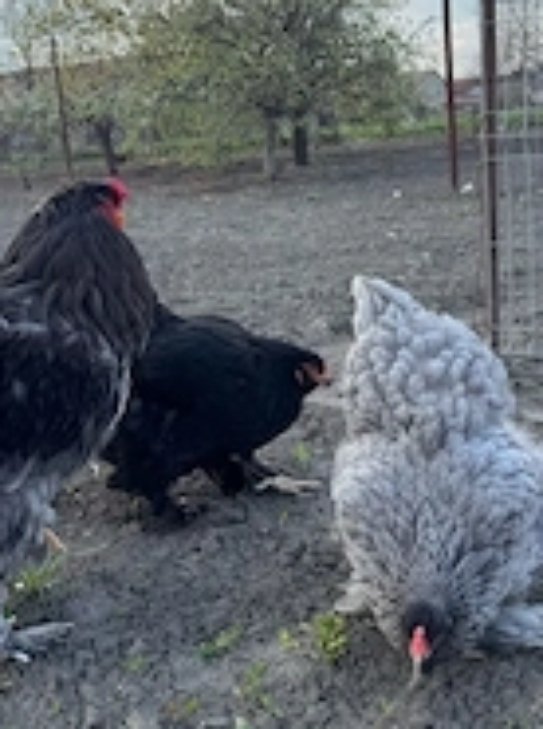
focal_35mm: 52
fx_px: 1091
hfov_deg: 27.9
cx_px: 303
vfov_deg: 36.9
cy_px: 331
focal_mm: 6.76
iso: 80
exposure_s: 1/1172
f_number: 1.78
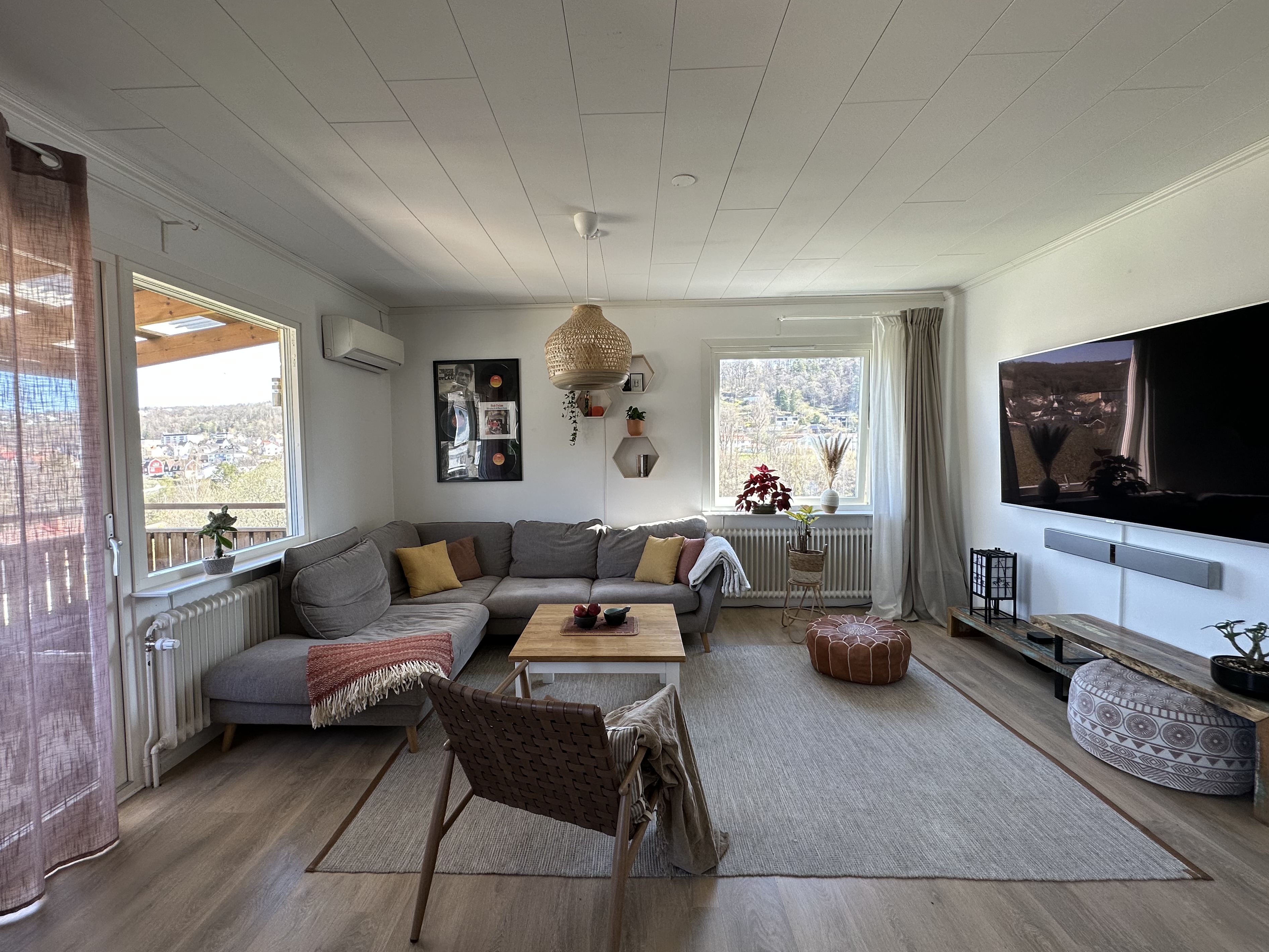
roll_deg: +0.8
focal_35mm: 15
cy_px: 469
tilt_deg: -2.5
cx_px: 614
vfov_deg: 81.7
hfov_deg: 98.1
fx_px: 550
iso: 64
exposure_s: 1/99
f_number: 2.2
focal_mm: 2.22
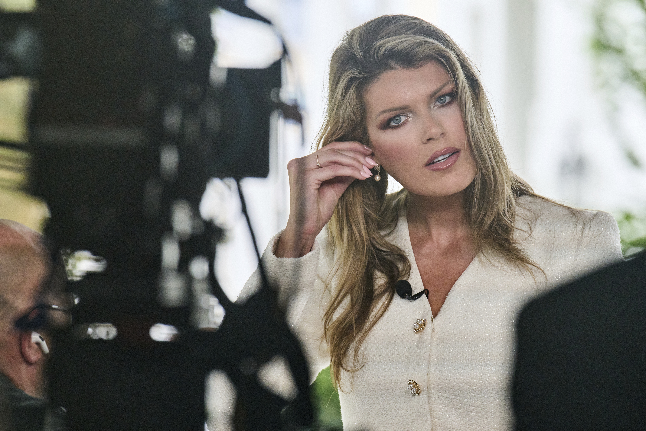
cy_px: 216
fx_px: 5383
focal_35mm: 300
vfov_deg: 4.6
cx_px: 323
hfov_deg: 6.9
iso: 1600
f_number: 5.6
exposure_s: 1/1250
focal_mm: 200
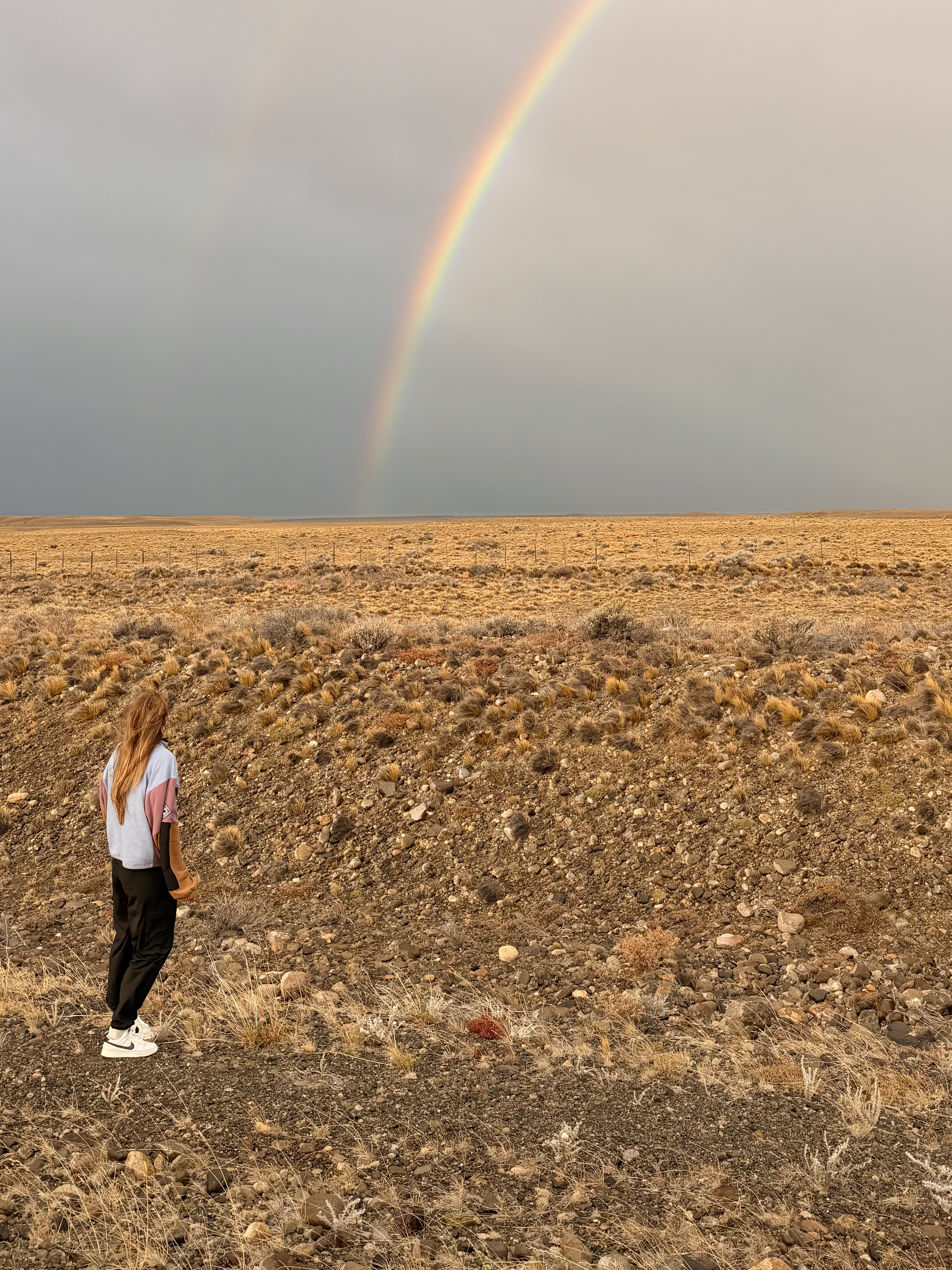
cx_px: 482
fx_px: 1247
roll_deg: +0.1
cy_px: 372
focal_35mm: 34
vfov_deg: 52.4
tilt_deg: +5.6
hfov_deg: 41.8
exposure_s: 1/708
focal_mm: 6.76
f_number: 1.78
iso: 80
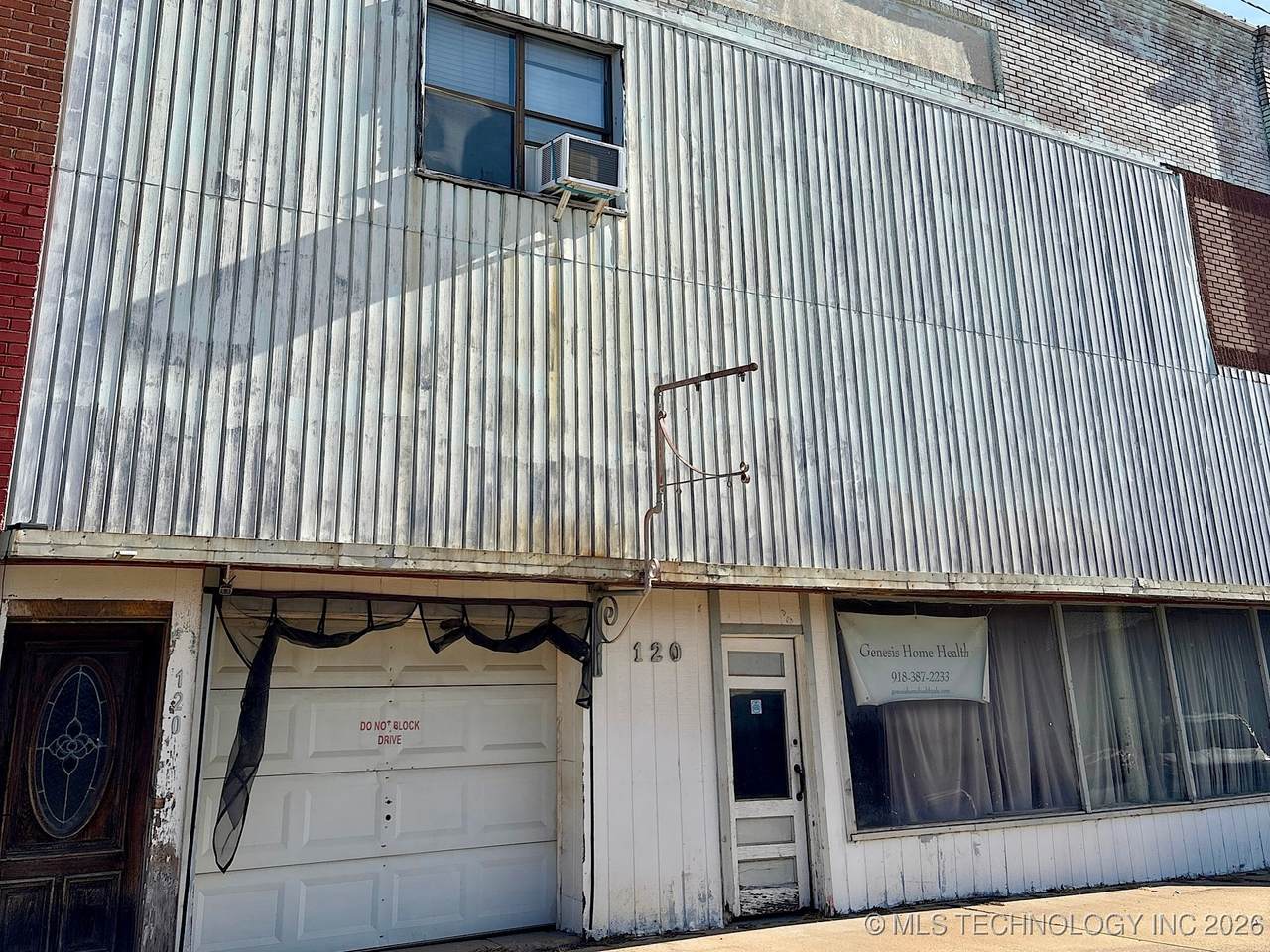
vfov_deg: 53.1
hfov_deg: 67.3
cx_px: 635
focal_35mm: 26
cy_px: 476
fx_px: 954
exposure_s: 1/3448
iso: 50
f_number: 1.6
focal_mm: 5.96
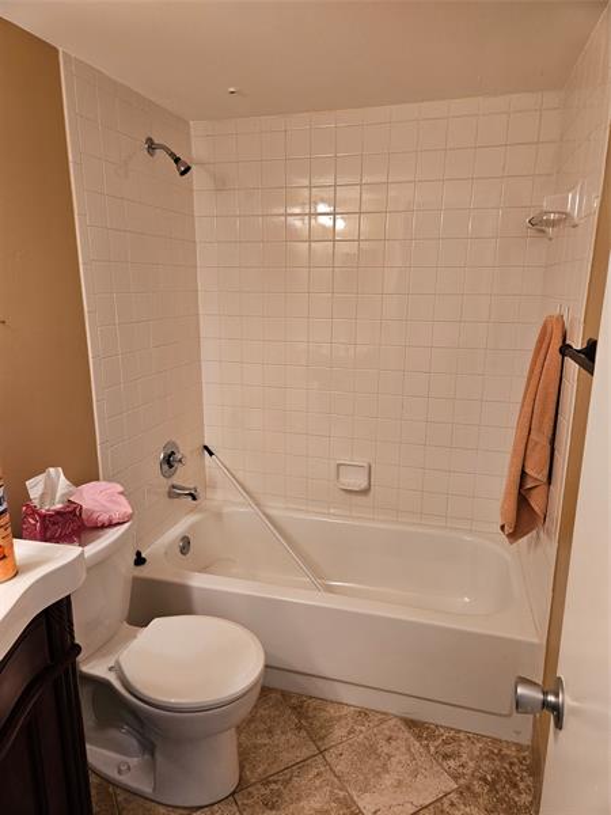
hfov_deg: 58.9
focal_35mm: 23
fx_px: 541
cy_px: 408
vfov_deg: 73.9
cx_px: 306
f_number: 1.8
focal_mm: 5.4
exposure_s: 1/120
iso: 320
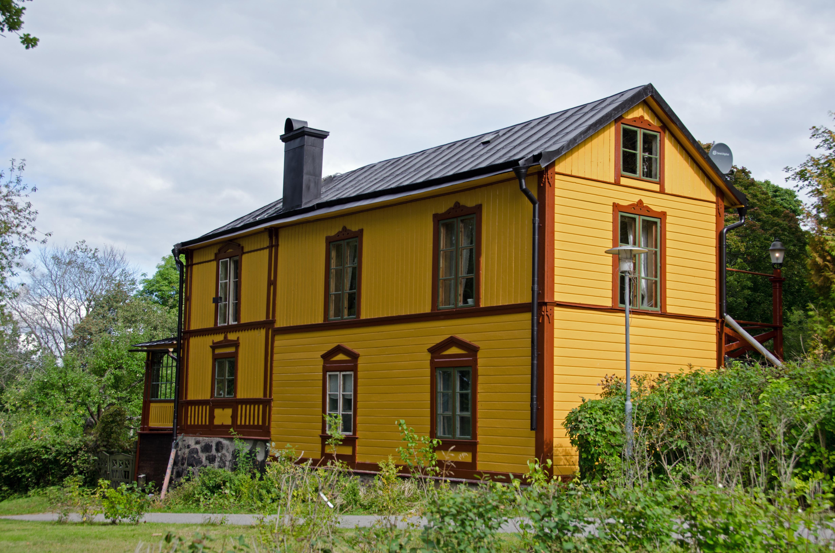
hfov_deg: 41.2
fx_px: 1111
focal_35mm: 48
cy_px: 276
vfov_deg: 28.0
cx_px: 418
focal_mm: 32
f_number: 8
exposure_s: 1/250
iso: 160
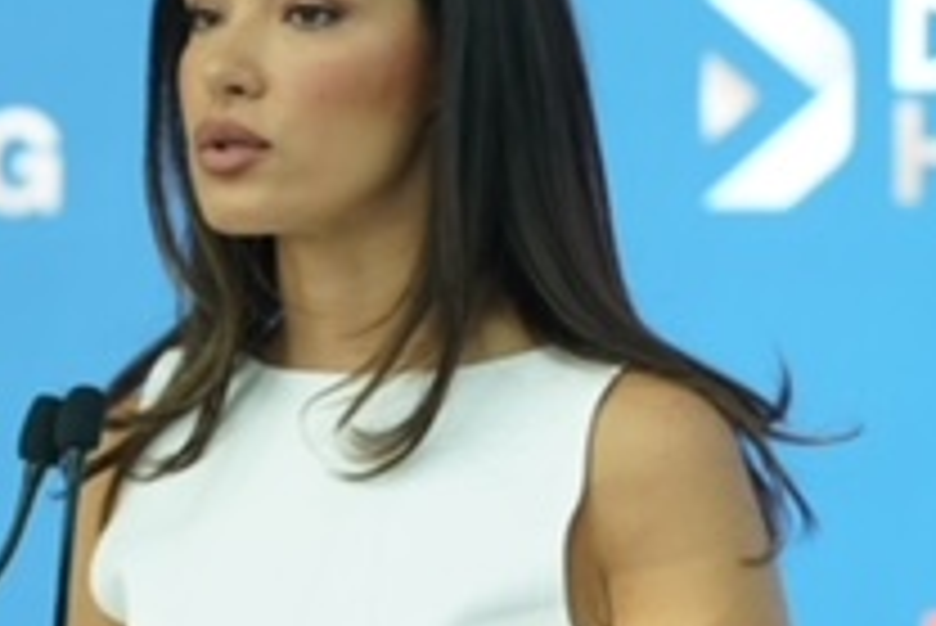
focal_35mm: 496
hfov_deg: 4.2
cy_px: 378
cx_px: 572
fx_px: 12905
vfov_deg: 2.8
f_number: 4
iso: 500
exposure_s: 1/320
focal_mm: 161
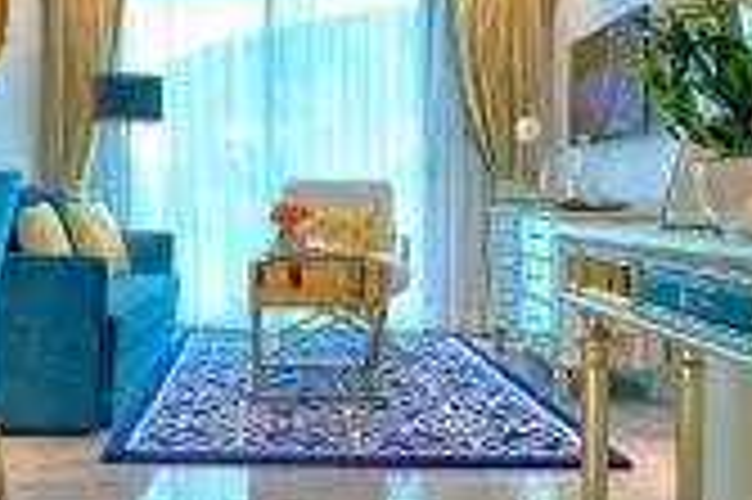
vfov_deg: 36.6
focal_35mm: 36
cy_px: 196
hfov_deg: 52.3
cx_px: 261
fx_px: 751
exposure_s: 1/30
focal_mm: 10
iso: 640
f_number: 5.6
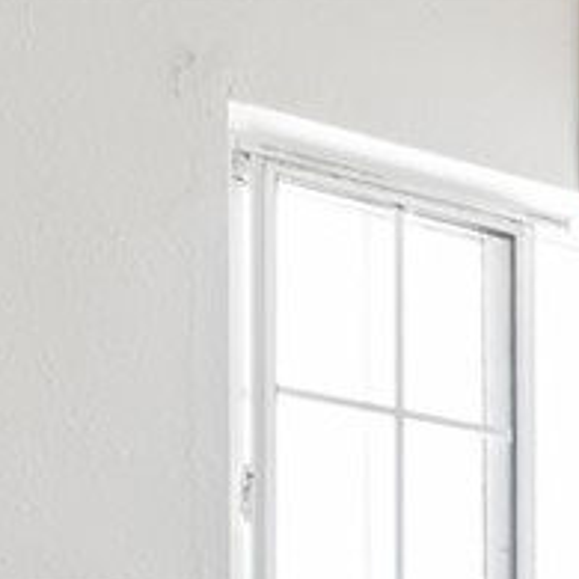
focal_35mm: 67
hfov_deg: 22.9
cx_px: 751
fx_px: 1268
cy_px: 992
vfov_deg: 20.0
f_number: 7.1
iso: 320
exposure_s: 1/13
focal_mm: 10
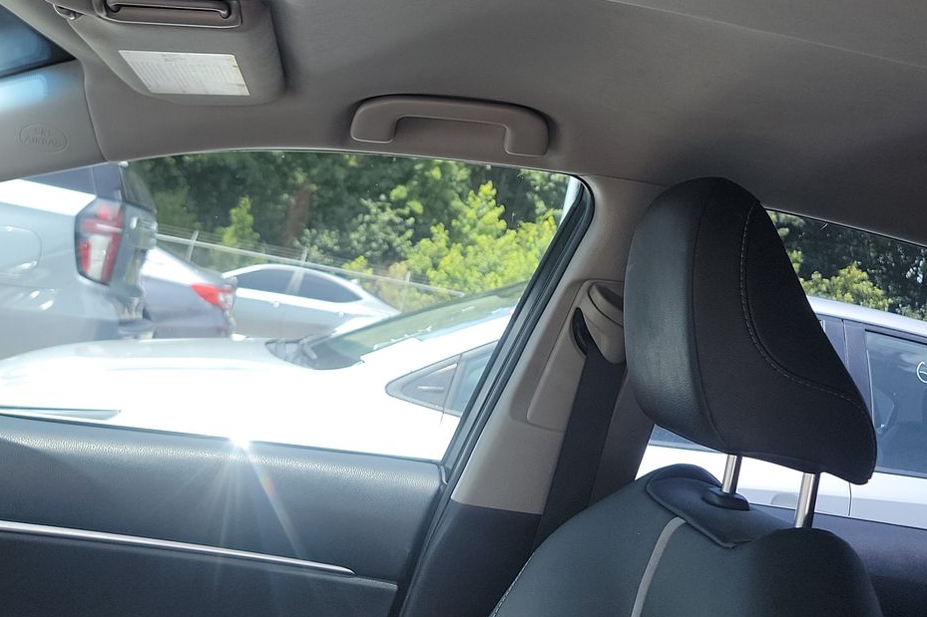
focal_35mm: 43
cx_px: 461
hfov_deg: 45.4
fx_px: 1107
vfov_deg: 29.9
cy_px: 65
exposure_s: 1/119
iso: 66
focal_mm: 6.7
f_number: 1.8
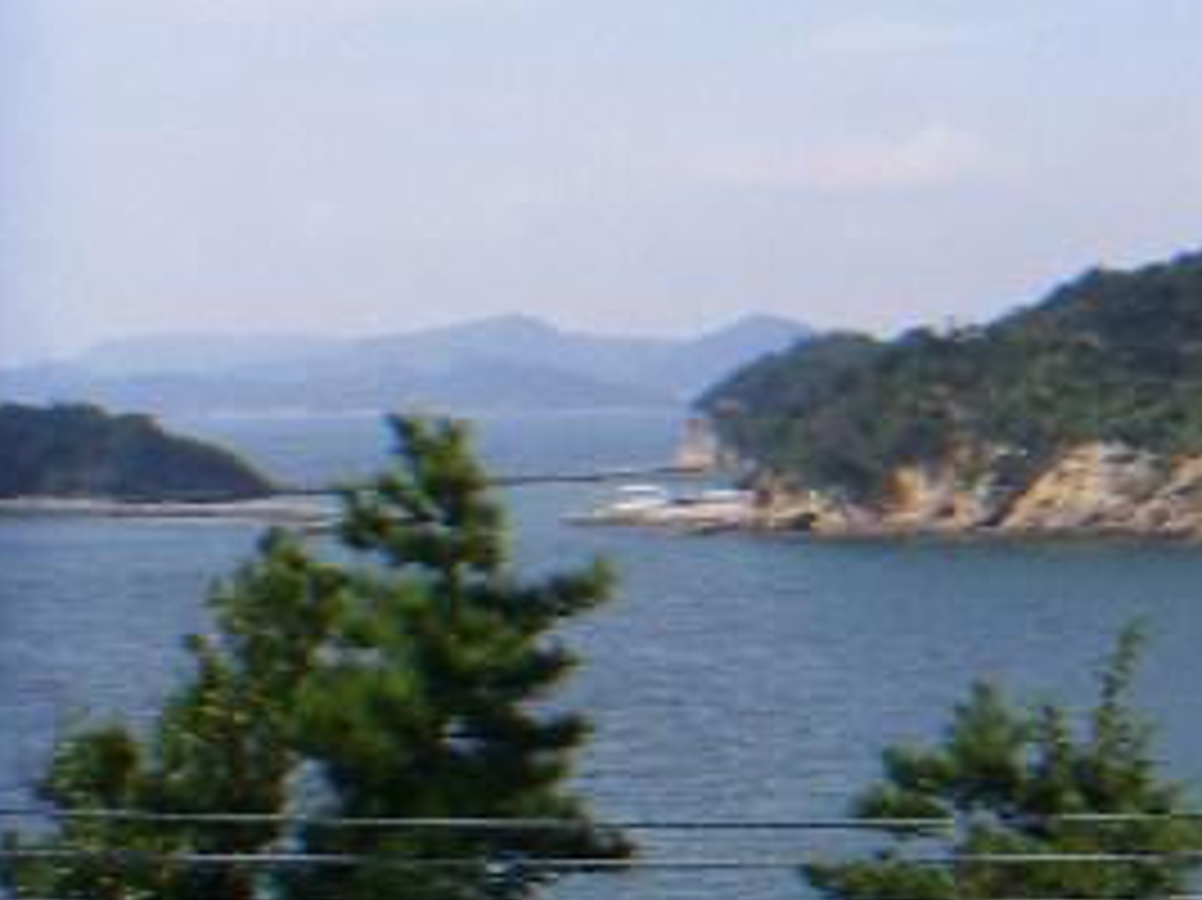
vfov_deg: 16.2
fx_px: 3158
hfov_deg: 20.7
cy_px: 418
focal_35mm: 91
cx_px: 1243
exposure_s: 1/320
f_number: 6.6
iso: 80
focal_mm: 6.3
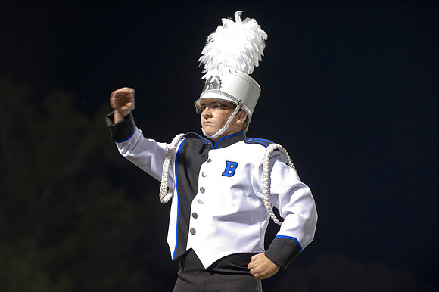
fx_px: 1828
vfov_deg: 9.1
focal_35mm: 150
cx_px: 220
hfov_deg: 13.7
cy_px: 146
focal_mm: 150
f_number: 3.2
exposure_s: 1/125
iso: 3200
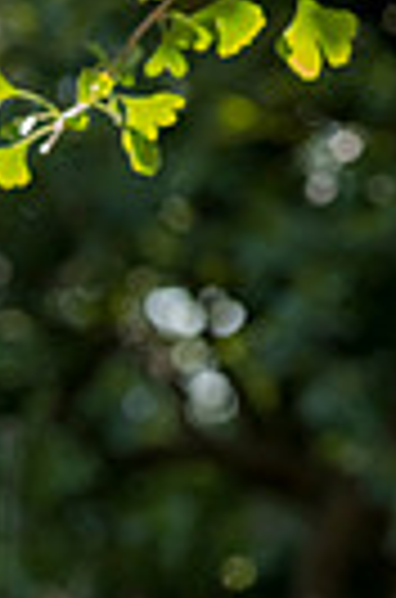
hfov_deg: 3.0
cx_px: -176
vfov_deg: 4.5
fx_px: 7596
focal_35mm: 458
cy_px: 931
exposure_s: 1/320
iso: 800
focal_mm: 135
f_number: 6.3
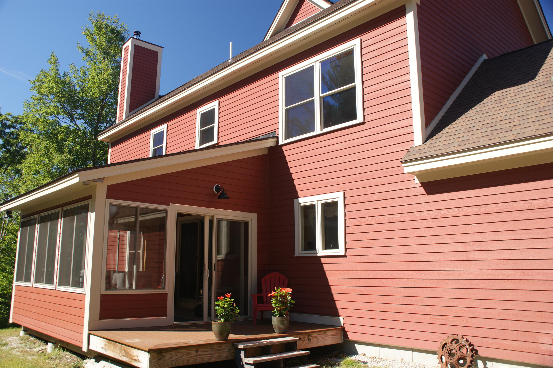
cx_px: 276
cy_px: 184
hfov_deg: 62.0
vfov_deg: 43.6
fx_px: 461
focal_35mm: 30
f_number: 6.3
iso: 100
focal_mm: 20
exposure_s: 1/50
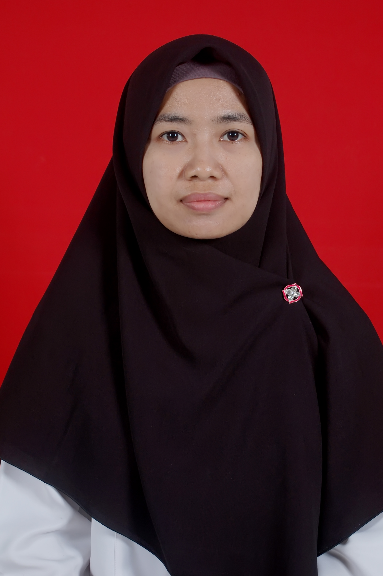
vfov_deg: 27.0
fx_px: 1199
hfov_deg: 18.1
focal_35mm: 75
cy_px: 288
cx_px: 192
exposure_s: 1/125
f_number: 7.1
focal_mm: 50
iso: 200
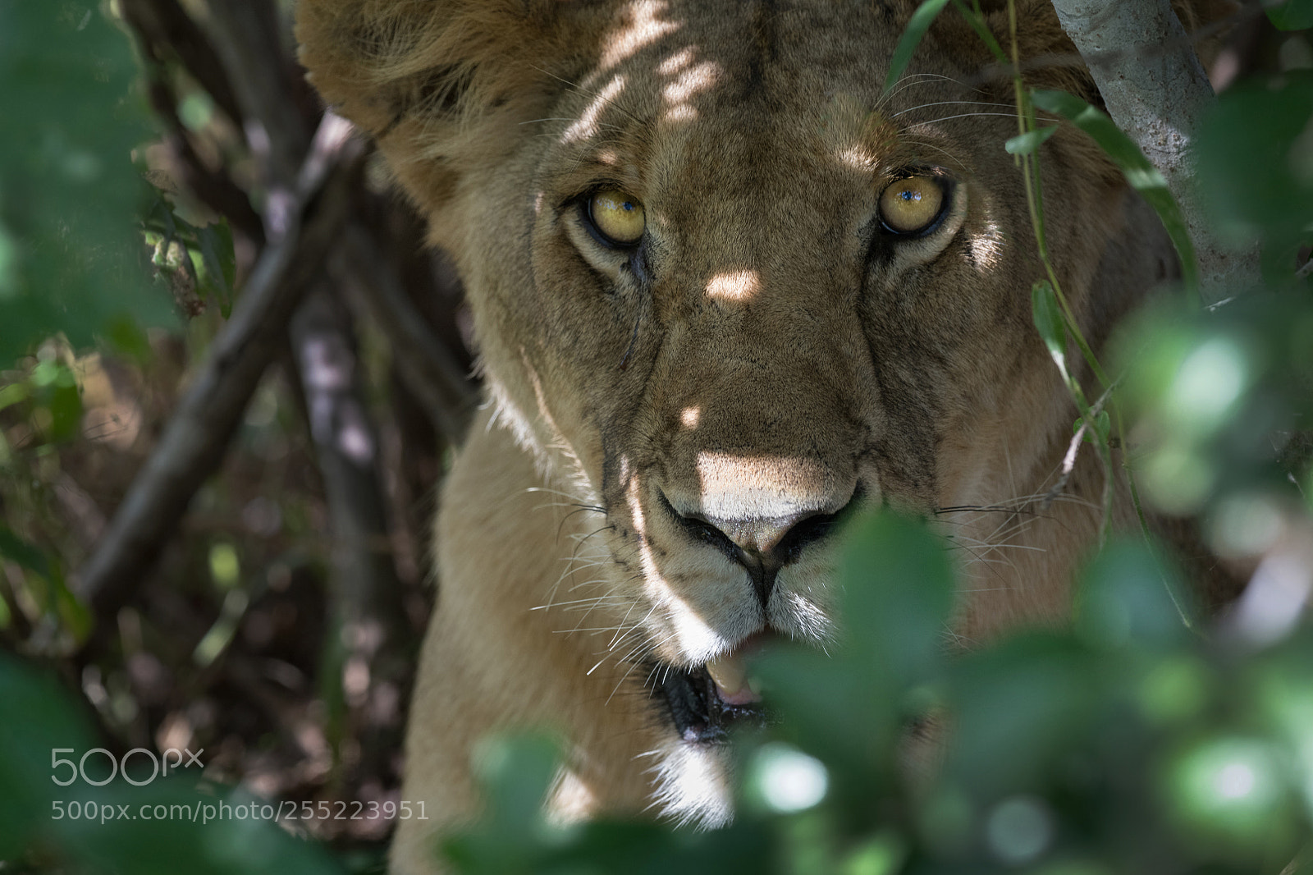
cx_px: 656
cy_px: 438
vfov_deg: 2.7
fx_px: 18231
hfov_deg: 4.1
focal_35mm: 500
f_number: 7.1
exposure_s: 1/400
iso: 800
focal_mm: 500
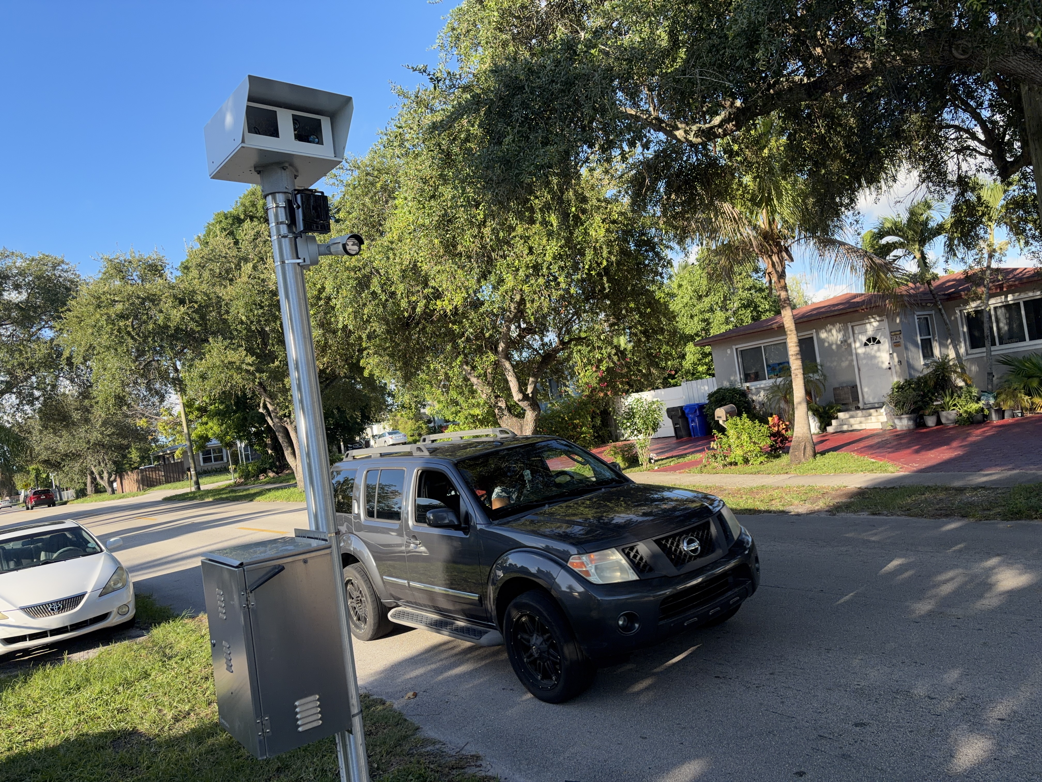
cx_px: 521
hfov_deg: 67.3
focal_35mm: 26
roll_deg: +9.7
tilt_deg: +3.0
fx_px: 783
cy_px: 391
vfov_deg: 53.1
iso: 50
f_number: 1.6
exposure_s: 1/1239
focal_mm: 5.96
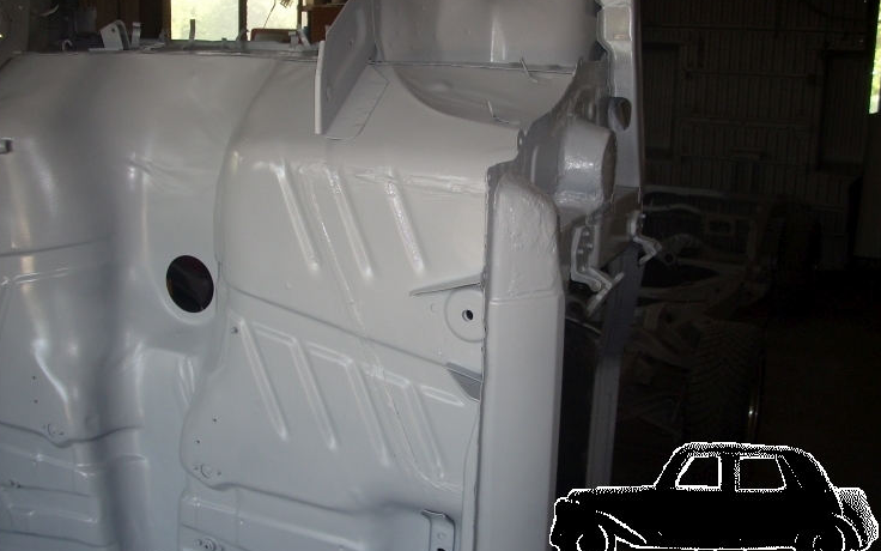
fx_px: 960
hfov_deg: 49.3
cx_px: 440
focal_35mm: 40
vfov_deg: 32.0
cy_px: 253
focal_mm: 6.2
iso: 64
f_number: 2.8
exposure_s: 1/30
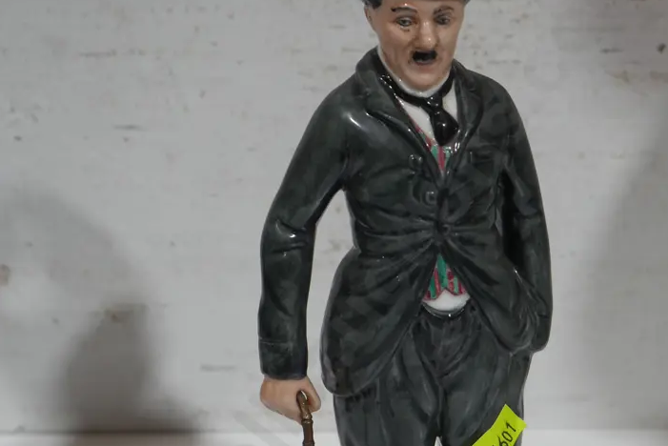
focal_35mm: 82
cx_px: 362
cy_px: 314
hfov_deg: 24.7
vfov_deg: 16.6
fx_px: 1522
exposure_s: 1/60
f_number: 5.3
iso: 400
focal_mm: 27
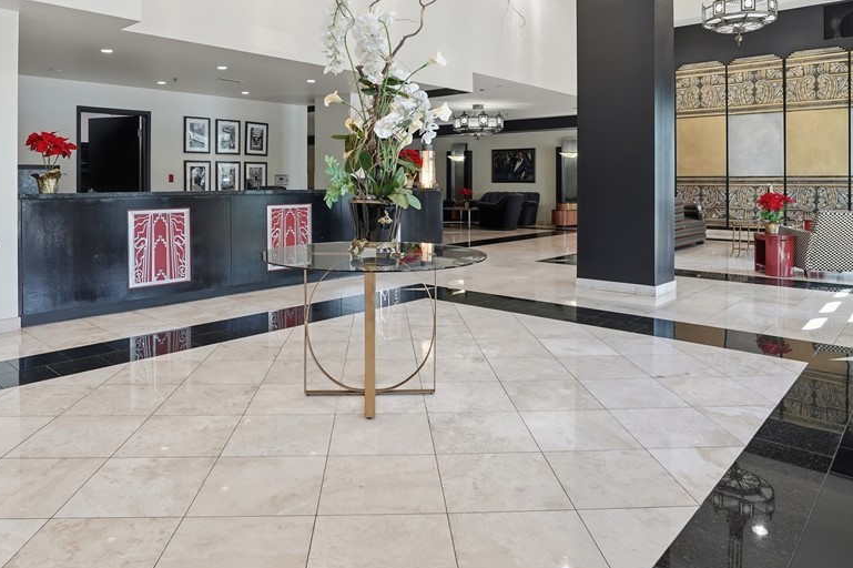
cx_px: 409
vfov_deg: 52.0
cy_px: 187
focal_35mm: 24
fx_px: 568
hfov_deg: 73.7
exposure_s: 1/125
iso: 1250
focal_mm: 17
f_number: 9
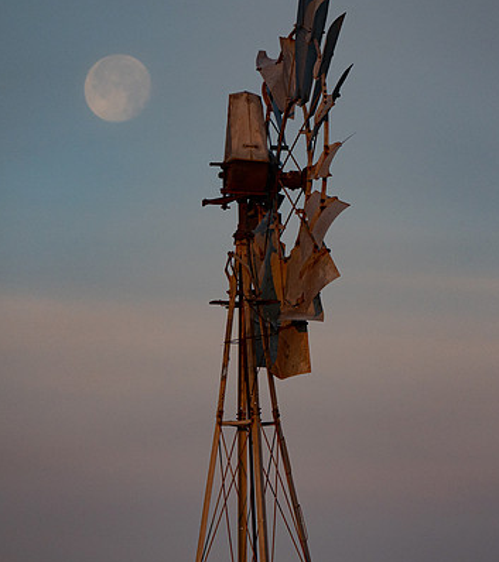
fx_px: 7021
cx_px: 310
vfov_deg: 4.6
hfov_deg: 4.1
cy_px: 247
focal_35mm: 404
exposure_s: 1/1600
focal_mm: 133
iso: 320
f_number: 4
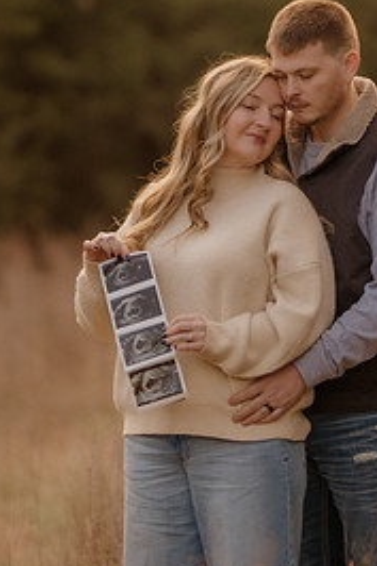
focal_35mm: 215
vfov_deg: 9.6
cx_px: 275
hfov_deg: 6.4
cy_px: 223
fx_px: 3381
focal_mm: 85
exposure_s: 1/800
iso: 320
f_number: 1.4
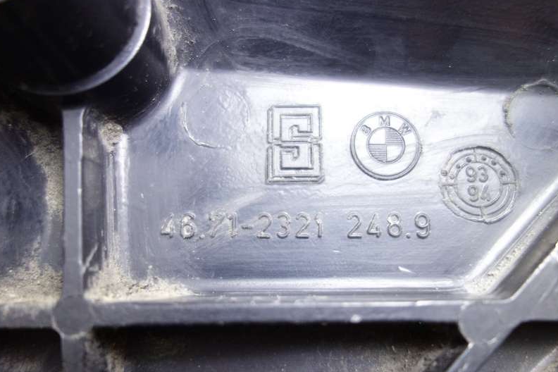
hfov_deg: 63.7
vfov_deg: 45.0
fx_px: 449
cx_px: 280
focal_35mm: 29
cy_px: 187
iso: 1000
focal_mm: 10.4
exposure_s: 1/200
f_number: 1.8
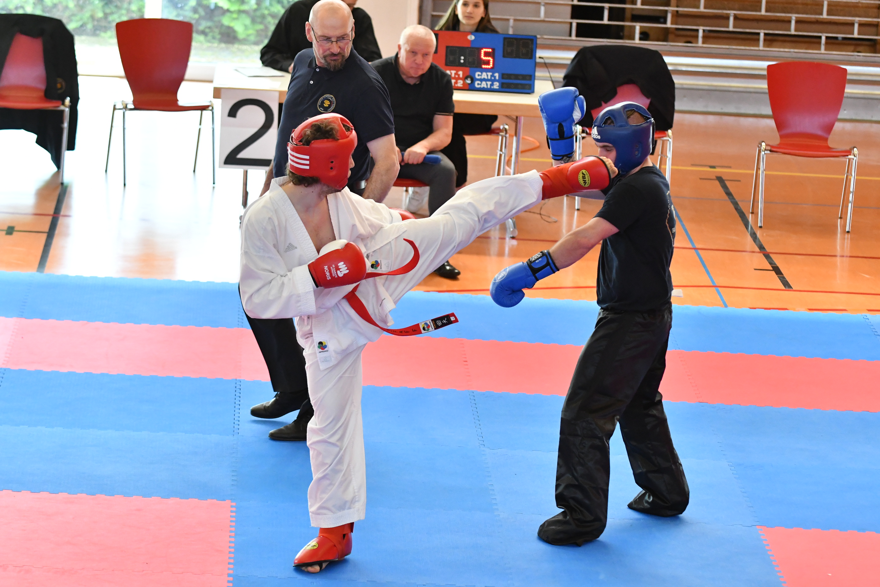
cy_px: 294
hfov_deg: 13.4
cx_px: 440
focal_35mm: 153
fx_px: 3740
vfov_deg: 9.0
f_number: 3.5
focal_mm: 102
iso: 3200
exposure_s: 1/800
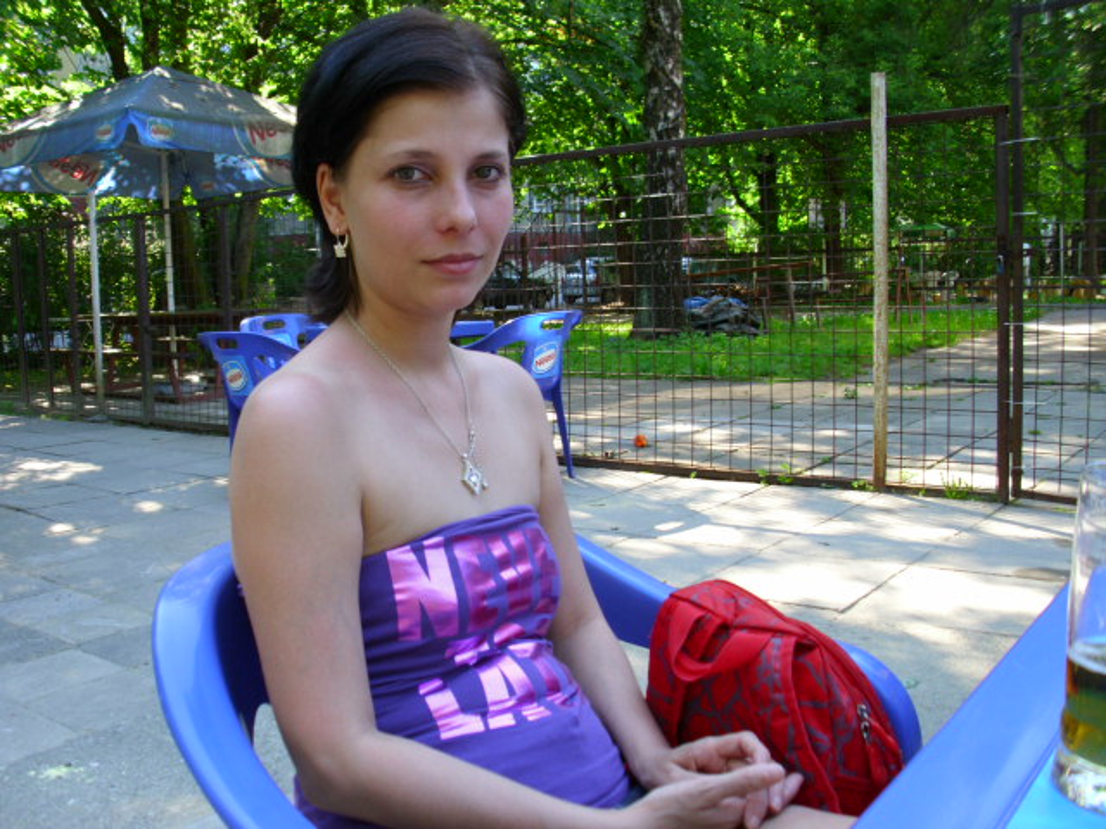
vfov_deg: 40.7
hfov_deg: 52.6
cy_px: 414
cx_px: 553
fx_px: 1118
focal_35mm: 35
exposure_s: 1/60
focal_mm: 6.2
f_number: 3
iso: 50
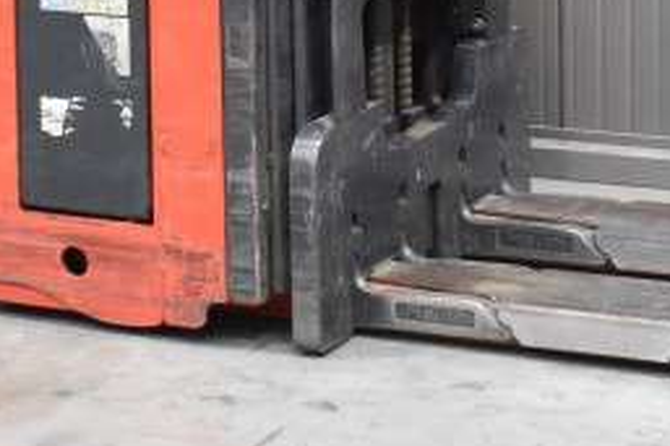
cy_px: -433
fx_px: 3001
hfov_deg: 12.7
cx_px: 328
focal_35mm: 161
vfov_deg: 8.1
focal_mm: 23
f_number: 4.5
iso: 1600
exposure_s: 1/40
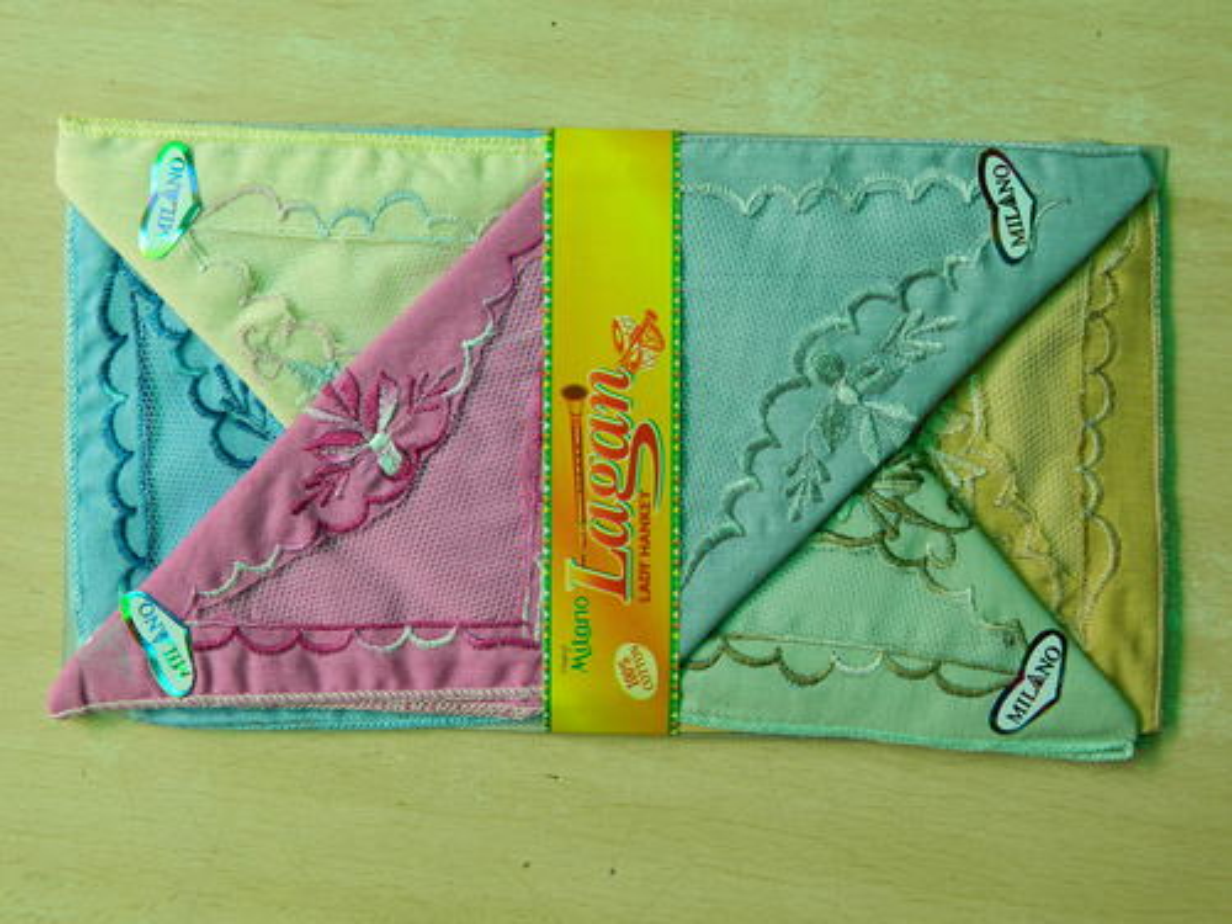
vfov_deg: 35.1
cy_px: 462
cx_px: 616
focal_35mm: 41
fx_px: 1459
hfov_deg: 45.8
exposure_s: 1/40
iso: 80
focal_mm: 7.3
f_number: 3.5
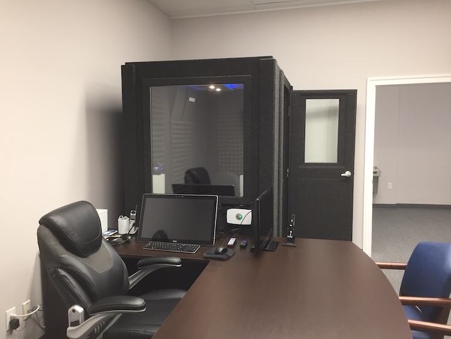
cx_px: 226
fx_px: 378
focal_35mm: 29
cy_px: 170
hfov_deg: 61.7
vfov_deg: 48.2
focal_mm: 4.15
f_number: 2.2
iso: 64
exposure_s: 1/30
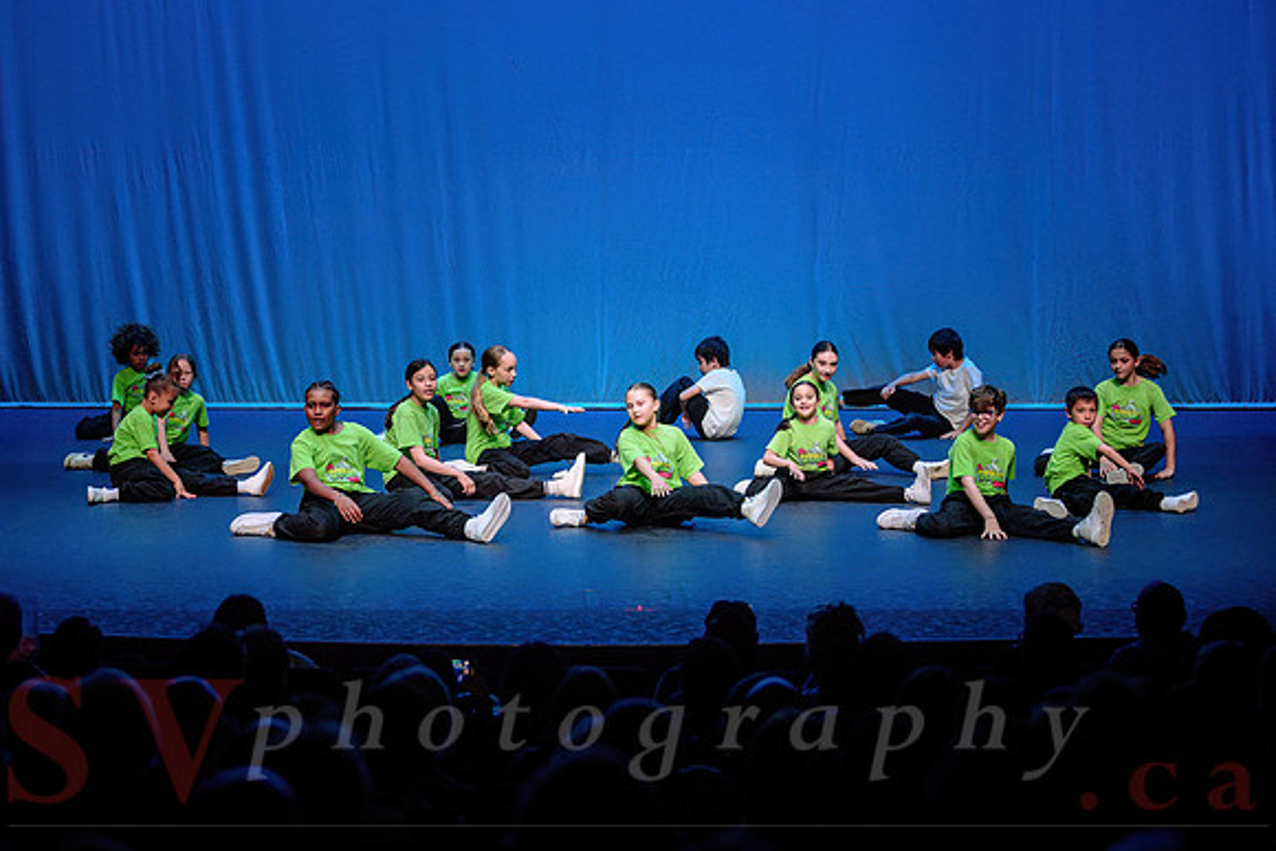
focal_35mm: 93
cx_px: 639
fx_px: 3296
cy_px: 289
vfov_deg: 14.7
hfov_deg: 21.9
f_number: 2.8
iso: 1250
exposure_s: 1/500
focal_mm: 70
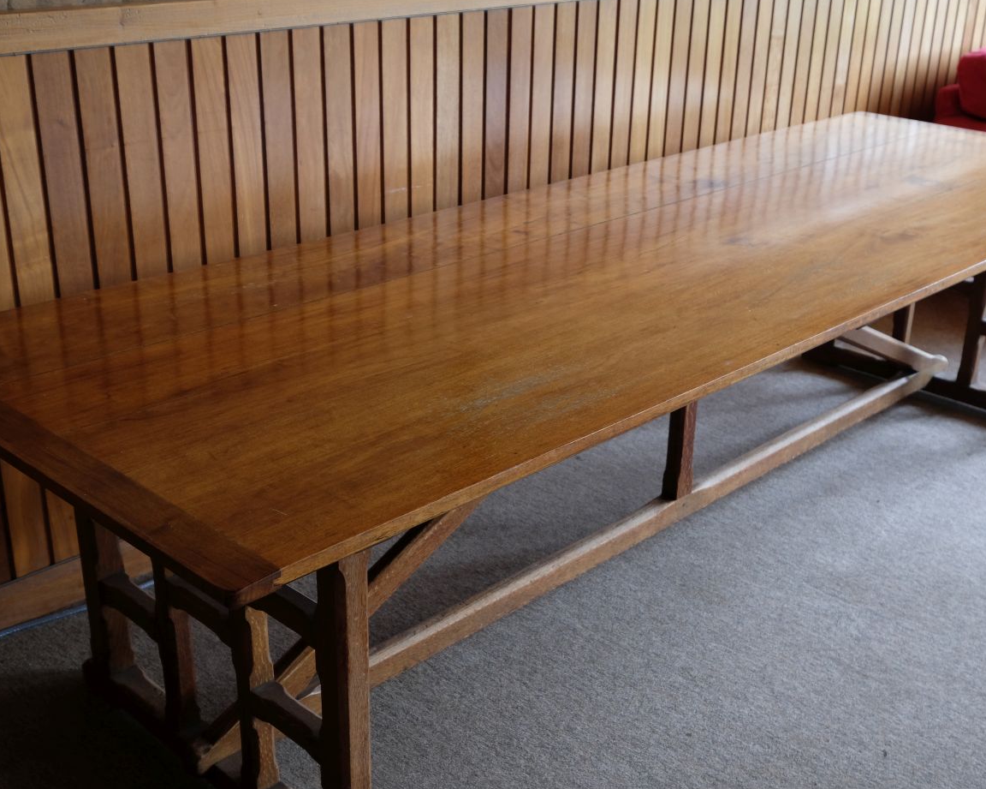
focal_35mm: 44
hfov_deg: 42.0
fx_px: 1284
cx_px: 527
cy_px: 403
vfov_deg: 34.1
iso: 640
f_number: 4
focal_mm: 24
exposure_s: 1/60
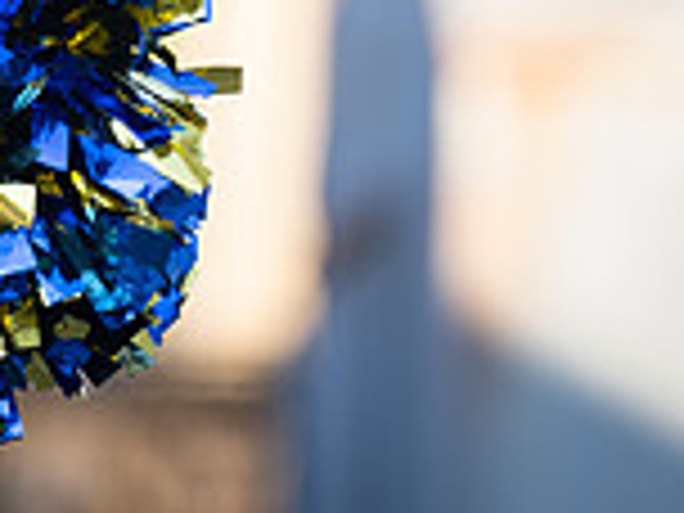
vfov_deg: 2.3
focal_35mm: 640
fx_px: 12646
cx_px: -296
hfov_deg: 3.1
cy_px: -369
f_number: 2.8
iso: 100
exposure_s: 1/320
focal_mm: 158
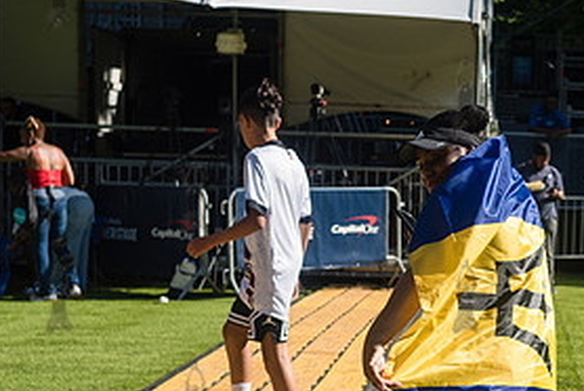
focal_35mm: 73
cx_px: 464
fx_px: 1185
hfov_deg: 27.2
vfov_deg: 18.6
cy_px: 295
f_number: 3.5
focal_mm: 35
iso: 400
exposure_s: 1/4000
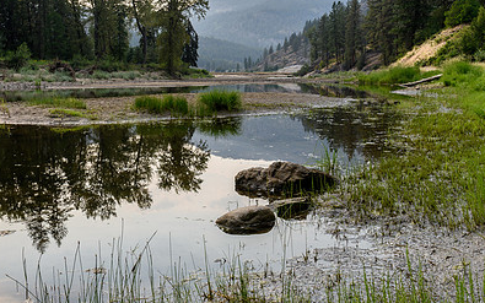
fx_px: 516
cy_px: 151
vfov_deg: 32.8
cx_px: 252
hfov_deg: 50.4
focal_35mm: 39
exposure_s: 1/125
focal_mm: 24
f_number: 8
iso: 90
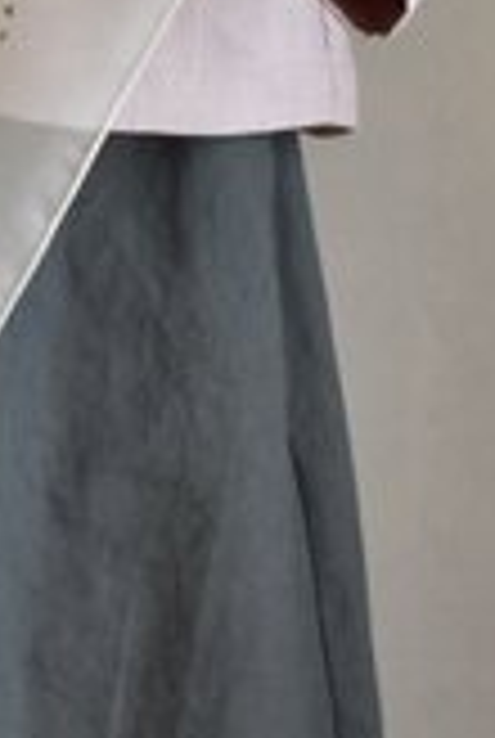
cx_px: -364
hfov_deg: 5.4
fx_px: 5215
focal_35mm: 254
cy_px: -238
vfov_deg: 8.0
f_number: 4.2
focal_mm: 29
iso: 200
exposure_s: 1/125
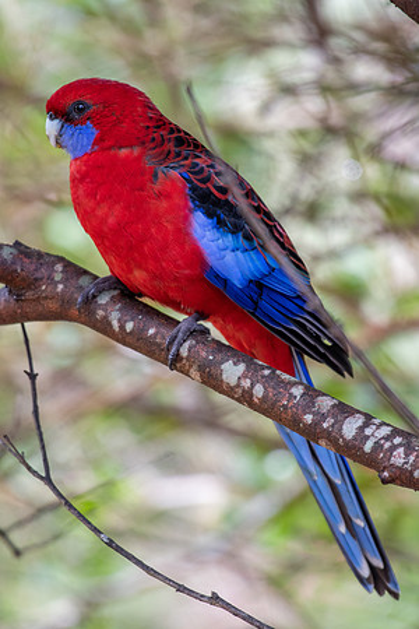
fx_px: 13093
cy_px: 314
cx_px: 220
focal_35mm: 750
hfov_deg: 1.8
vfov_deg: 2.7
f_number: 5.6
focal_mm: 500
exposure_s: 1/160
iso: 560
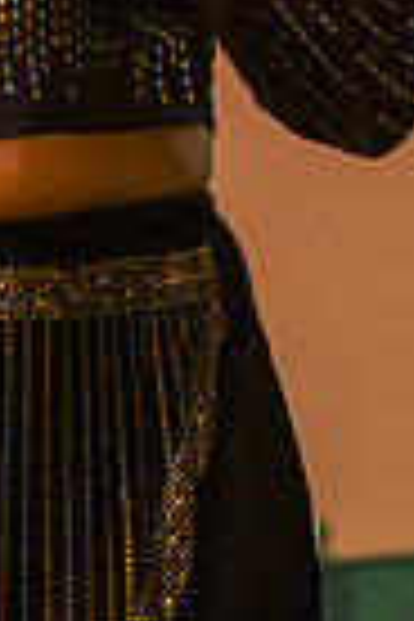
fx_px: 9763
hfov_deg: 2.4
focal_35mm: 566
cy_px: -180
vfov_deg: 3.6
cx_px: -135
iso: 2000
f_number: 4
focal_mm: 174
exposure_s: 1/250
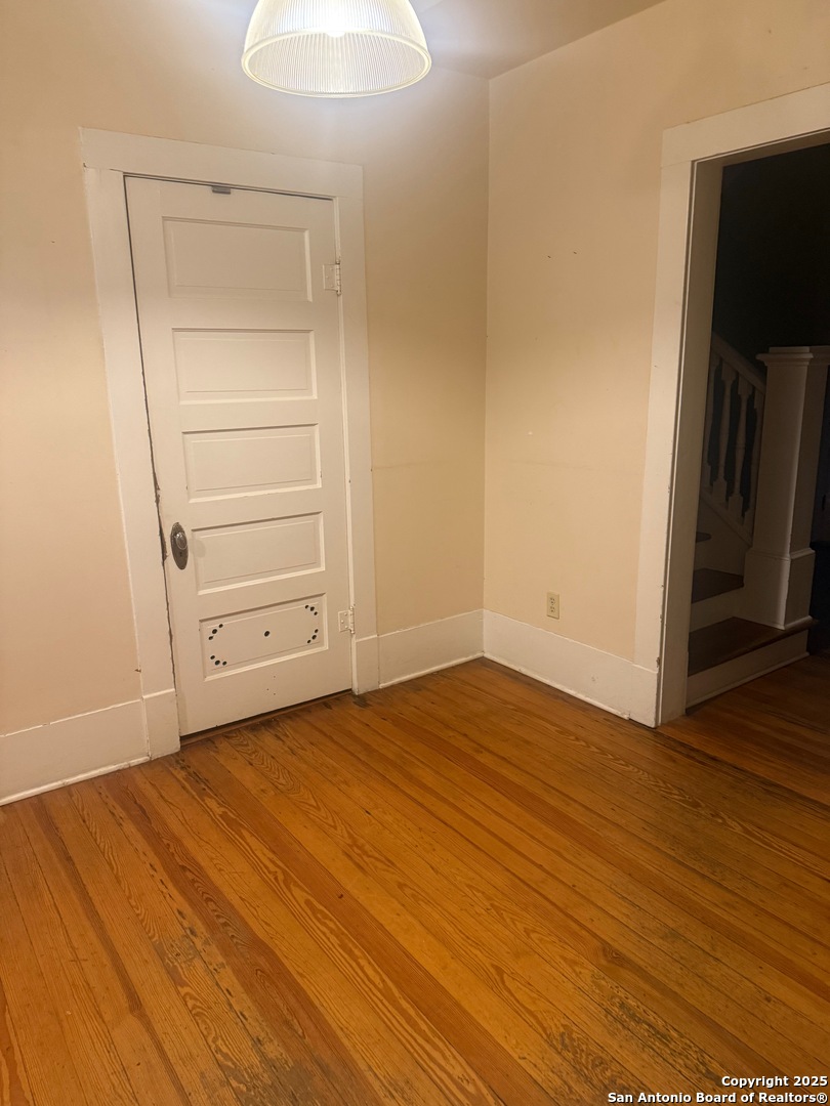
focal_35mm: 24
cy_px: 553
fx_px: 767
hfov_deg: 56.8
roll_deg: +0.6
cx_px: 415
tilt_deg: -10.4
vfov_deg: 71.6
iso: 400
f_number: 1.78
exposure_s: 1/60
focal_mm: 6.76
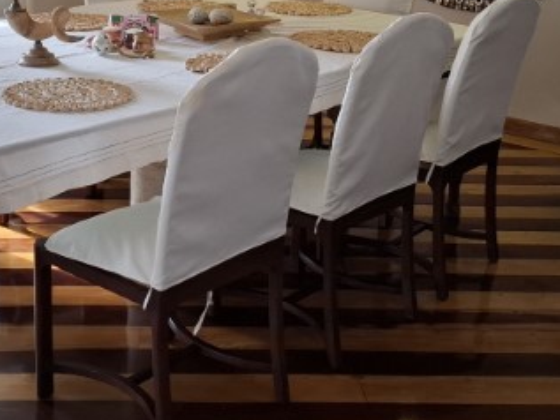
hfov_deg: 32.9
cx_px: 185
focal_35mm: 58
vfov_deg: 24.6
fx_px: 939
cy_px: 55
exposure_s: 1/60
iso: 250
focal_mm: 5.54
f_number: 1.8
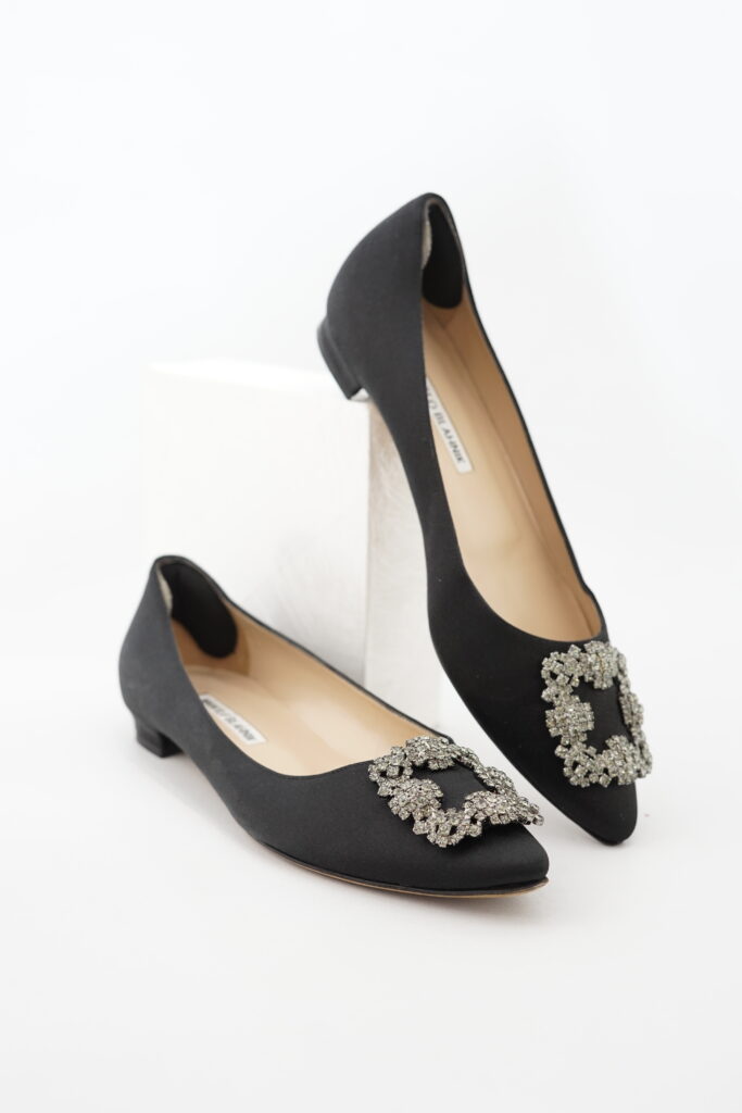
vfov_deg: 39.6
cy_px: 556
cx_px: 371
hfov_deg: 27.0
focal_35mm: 50
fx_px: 1545
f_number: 5
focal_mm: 50
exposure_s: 1/20
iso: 640
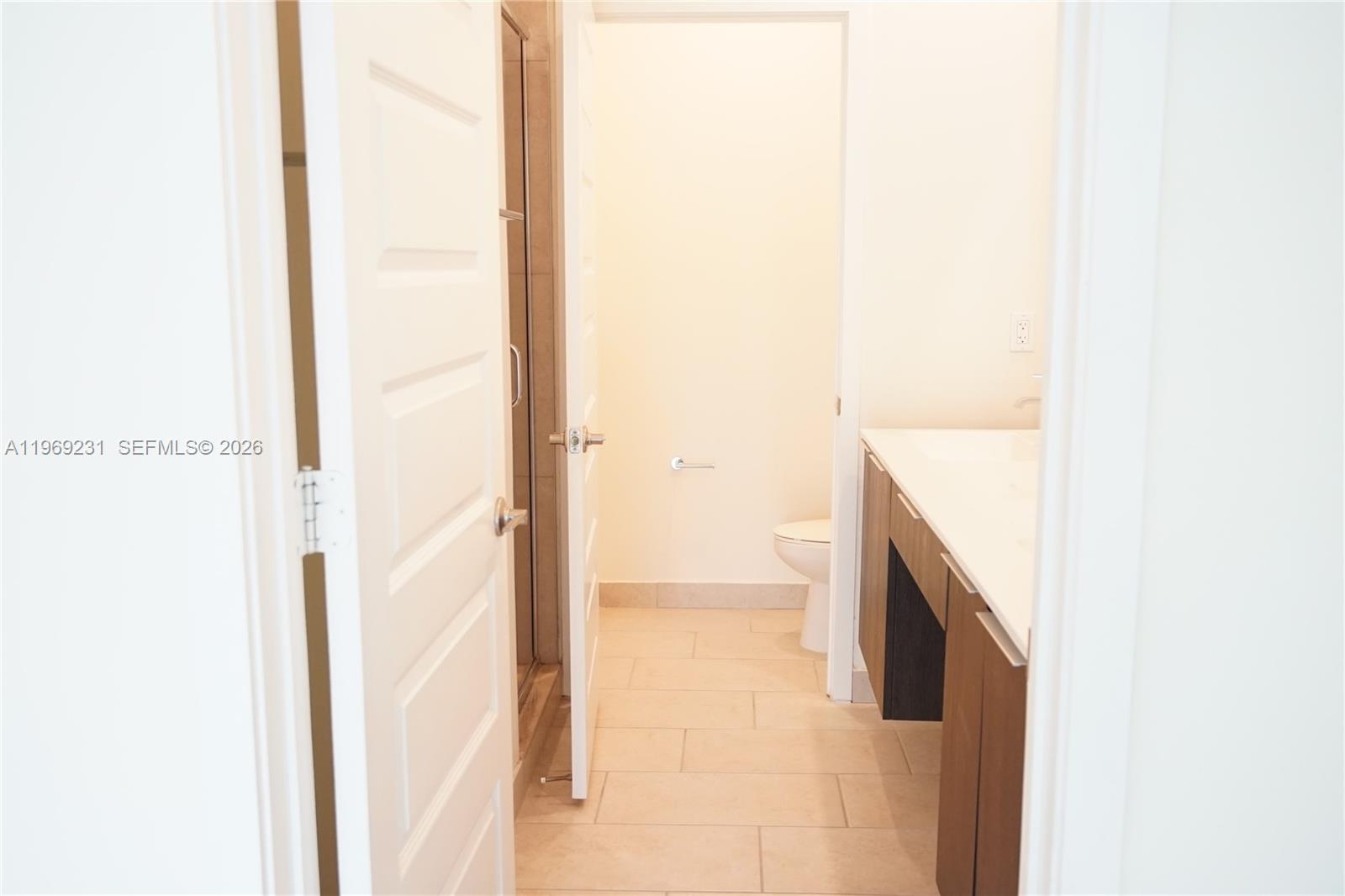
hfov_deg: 60.3
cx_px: 672
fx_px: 1158
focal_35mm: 31
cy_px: 448
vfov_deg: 42.3
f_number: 4
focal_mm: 21
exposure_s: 1/60
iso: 1000
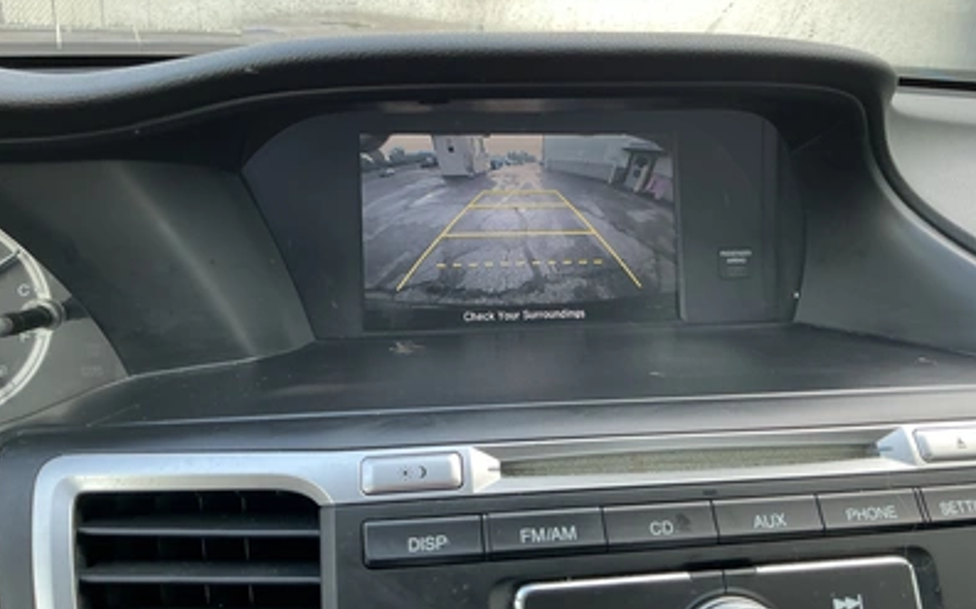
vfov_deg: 41.7
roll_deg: -2.7
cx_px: 486
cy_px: 274
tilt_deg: -20.5
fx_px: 798
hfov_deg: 62.9
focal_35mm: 30
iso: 50
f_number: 1.8
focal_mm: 3
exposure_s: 1/122
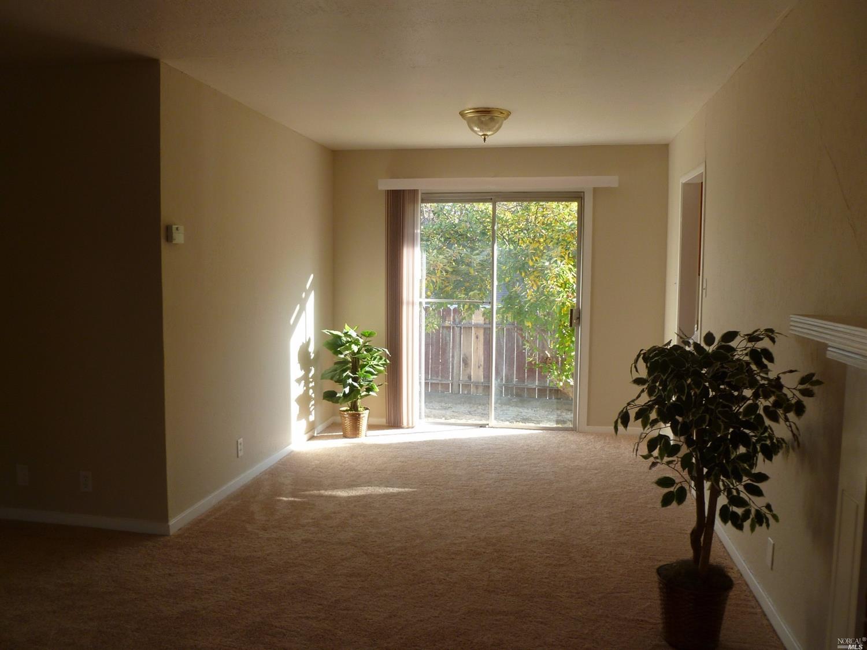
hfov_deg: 63.5
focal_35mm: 28
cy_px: 325
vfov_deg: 49.7
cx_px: 434
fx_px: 701
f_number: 3.3
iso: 80
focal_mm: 5
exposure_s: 1/50
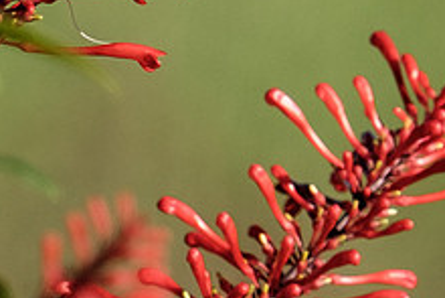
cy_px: -109
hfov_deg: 1.2
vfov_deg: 0.8
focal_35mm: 1763
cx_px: 97
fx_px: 21806
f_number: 4.8
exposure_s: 1/1600
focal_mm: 200
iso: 200
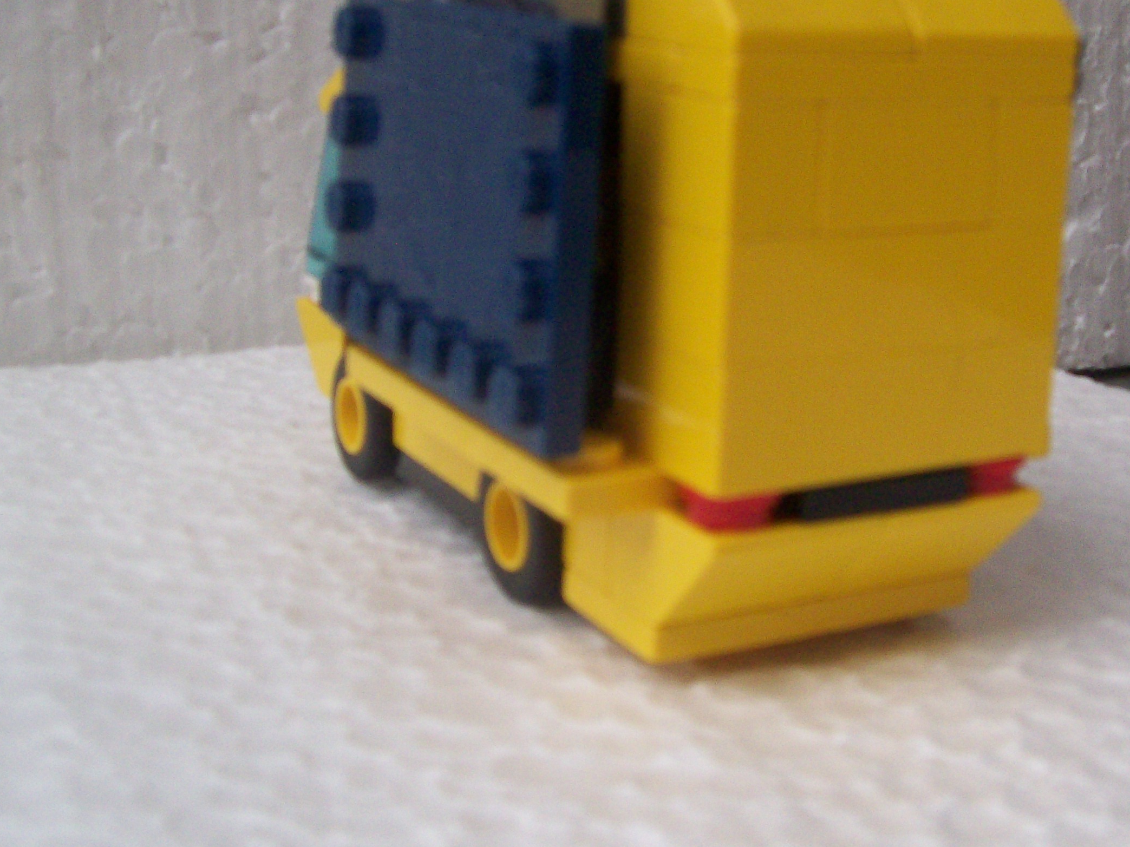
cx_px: 765
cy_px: 334
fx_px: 1730
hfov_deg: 35.8
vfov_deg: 27.5
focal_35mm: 53
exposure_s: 1/334
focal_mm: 6
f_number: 4.8
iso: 160
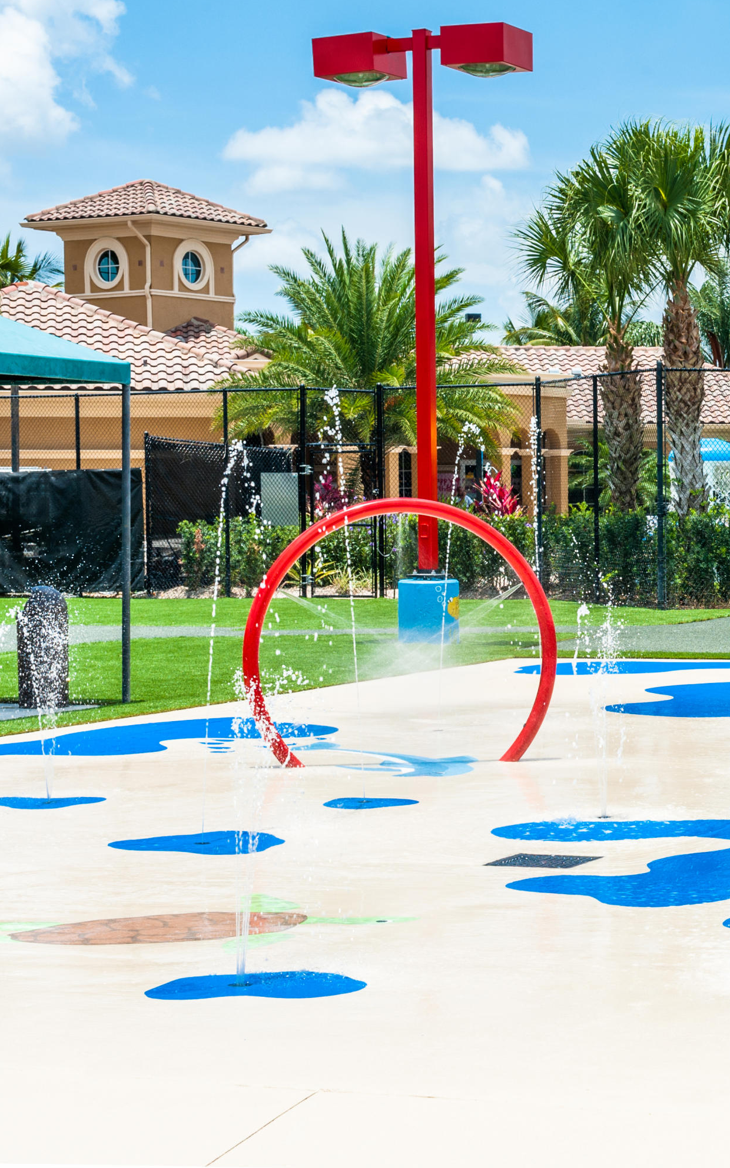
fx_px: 2451
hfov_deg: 16.3
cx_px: 849
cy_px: 583
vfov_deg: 26.8
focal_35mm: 77
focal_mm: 50
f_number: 13
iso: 200
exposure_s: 1/320
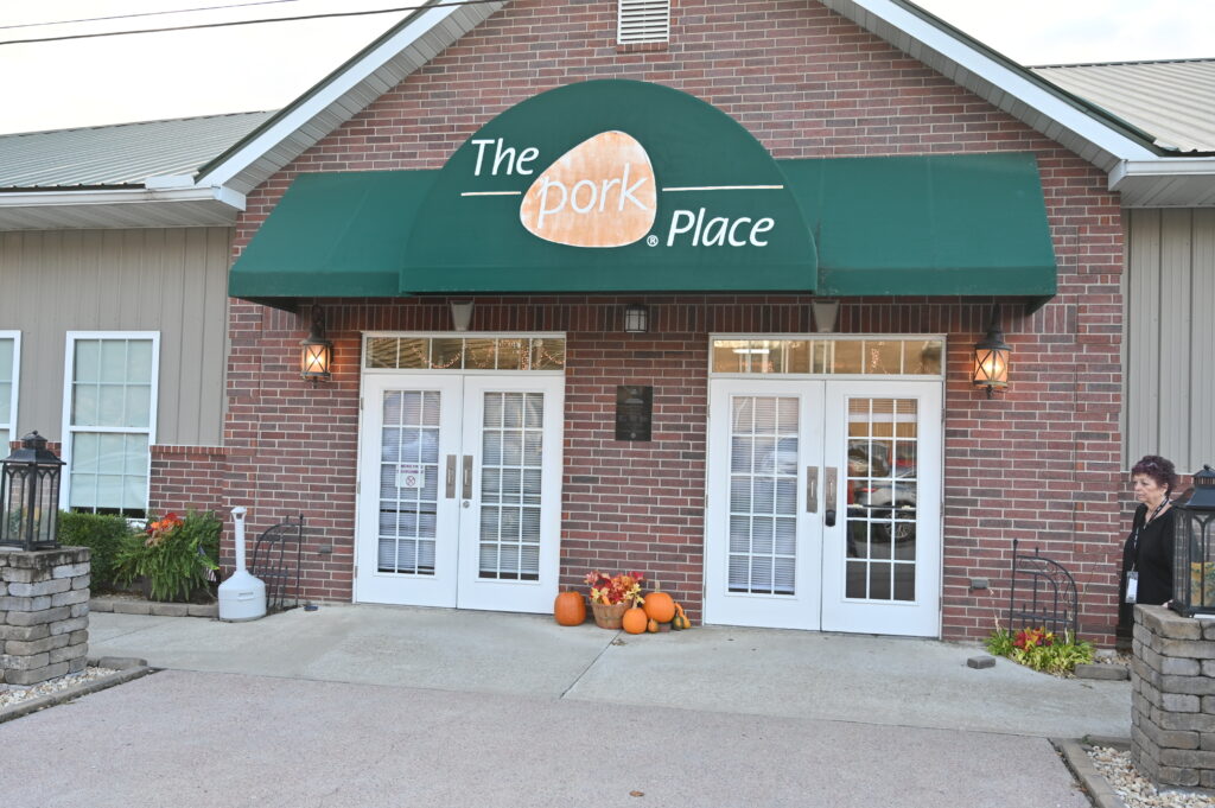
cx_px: 608
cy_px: 404
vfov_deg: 40.5
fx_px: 1096
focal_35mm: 32
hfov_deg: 58.0
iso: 320
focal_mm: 32.5
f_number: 4
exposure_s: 1/250
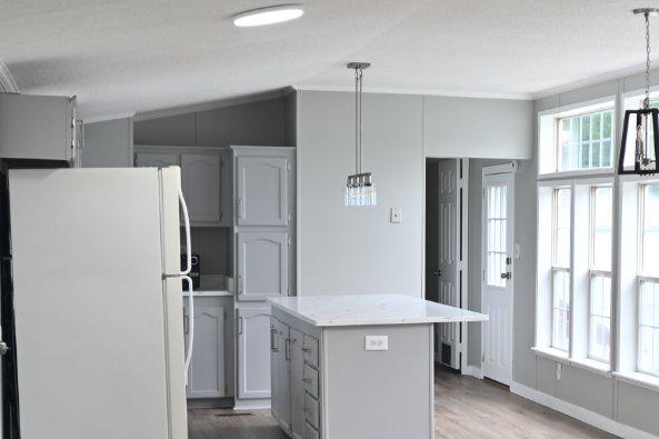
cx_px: 552
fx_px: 1391
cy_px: 301
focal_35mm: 76
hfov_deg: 26.0
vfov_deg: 17.9
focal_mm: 22
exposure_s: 1/40
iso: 100
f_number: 2.8
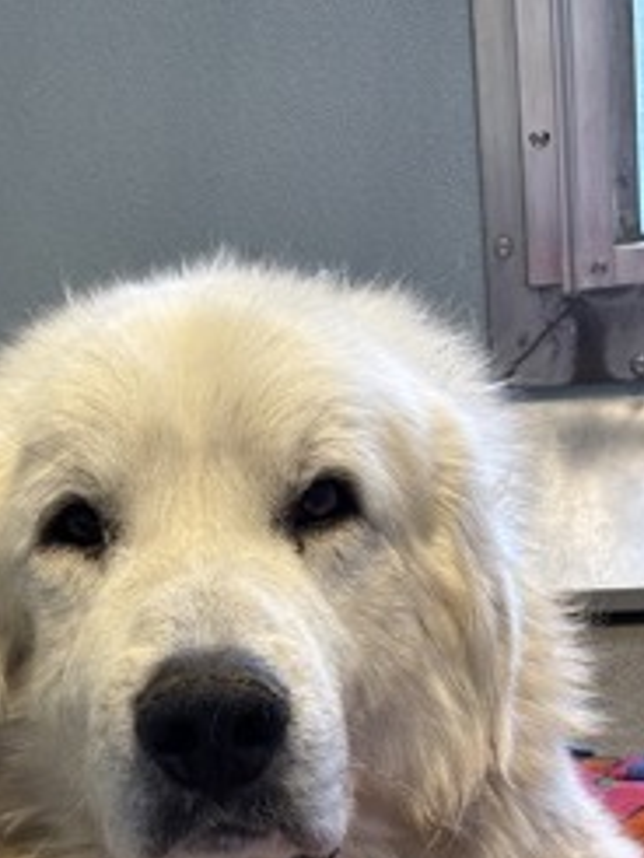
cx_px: 100
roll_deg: +8.8
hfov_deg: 16.4
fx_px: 2206
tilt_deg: -27.3
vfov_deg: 21.6
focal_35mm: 89
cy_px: 721
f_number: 1.6
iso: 160
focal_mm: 5.96
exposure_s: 1/55
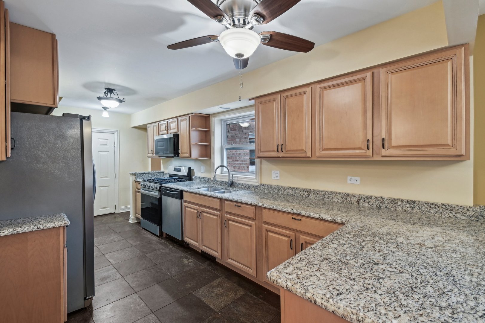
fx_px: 202
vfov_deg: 77.3
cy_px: 162
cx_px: 242
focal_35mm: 15
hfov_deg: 100.4
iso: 400
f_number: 8
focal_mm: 10
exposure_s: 1/5
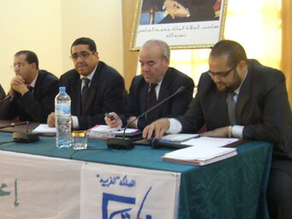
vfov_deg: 21.5
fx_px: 574
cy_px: 158
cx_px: 52
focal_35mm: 68
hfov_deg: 27.9
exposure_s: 1/8
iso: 200
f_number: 2.8
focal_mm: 4.6
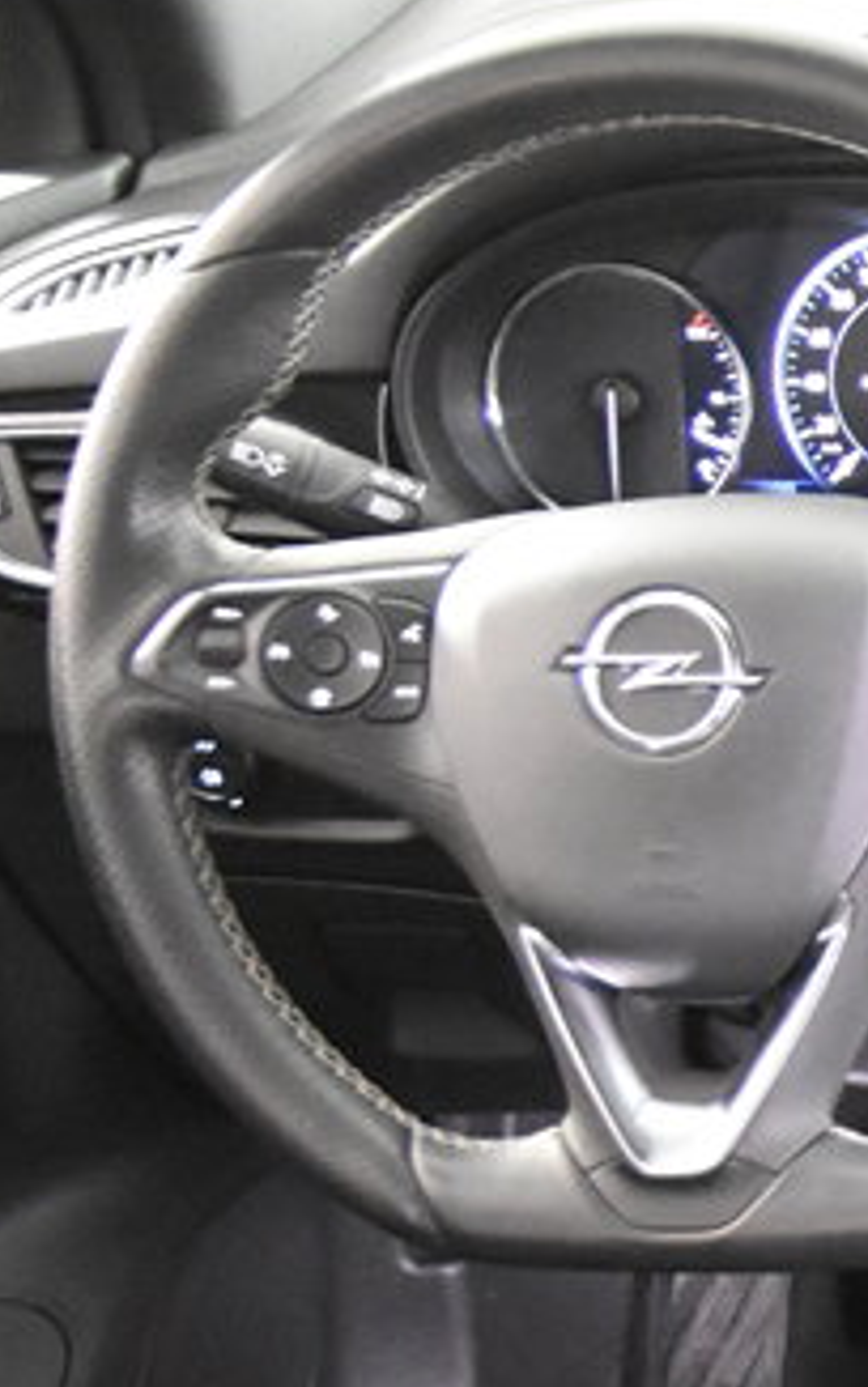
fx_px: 3630
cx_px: 1893
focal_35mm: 96
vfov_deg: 21.4
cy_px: 1117
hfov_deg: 11.8
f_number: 2.8
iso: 9000
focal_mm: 20
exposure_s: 1/30
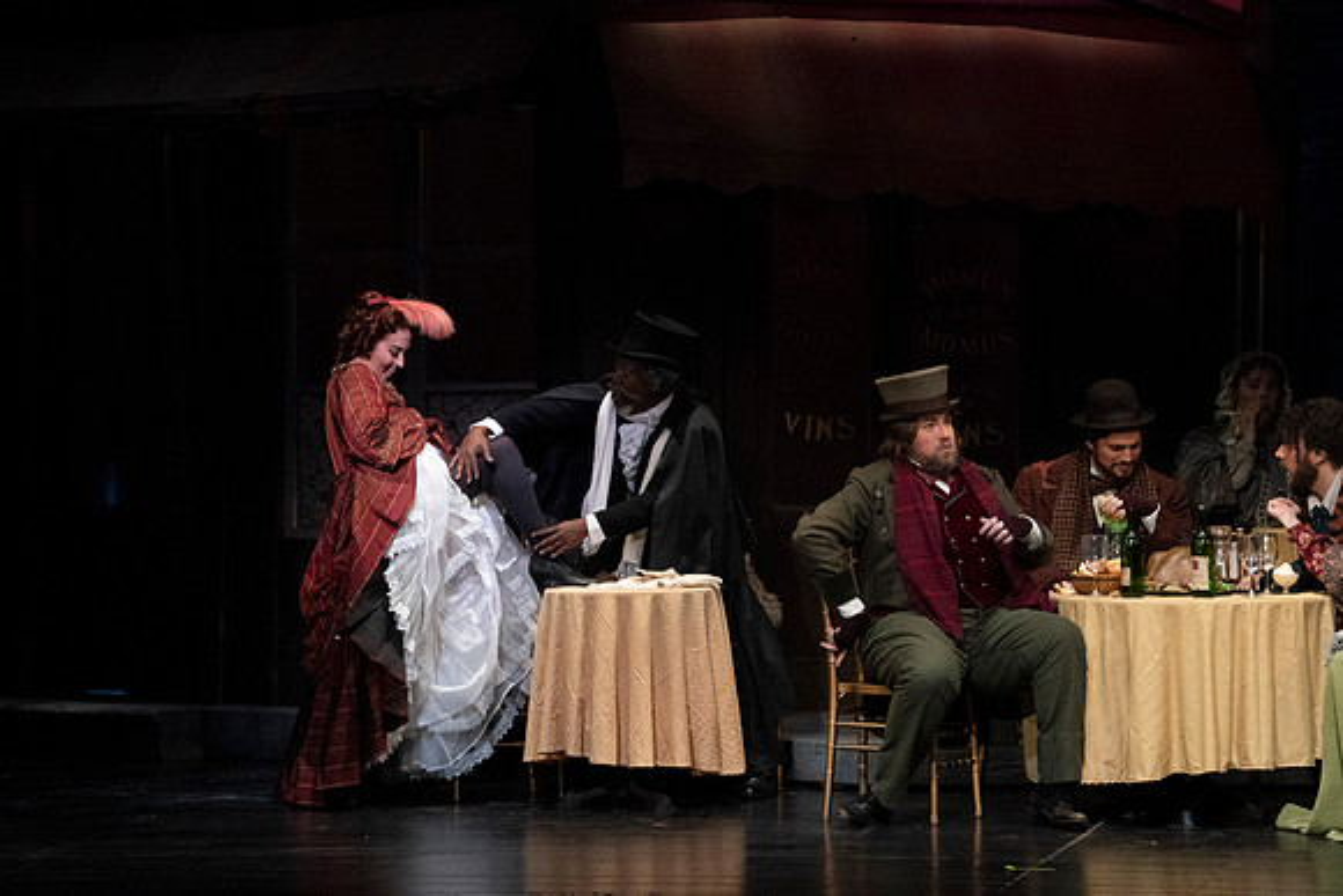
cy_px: 448
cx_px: 672
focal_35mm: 200
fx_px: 7463
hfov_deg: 10.3
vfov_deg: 6.9
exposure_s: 1/400
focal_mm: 200
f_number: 14
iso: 16000
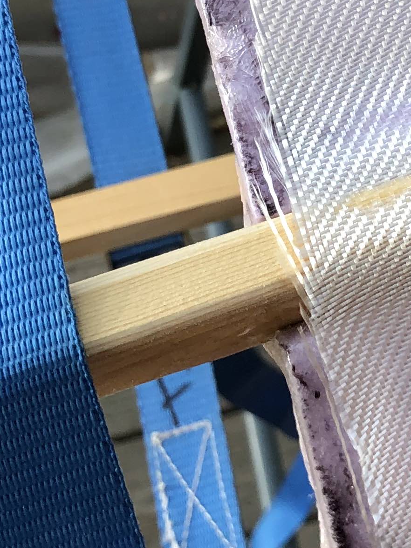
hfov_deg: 15.0
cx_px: 455
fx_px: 1520
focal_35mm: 96
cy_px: 182
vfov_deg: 20.4
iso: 64
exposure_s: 1/120
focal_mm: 3.99
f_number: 1.8
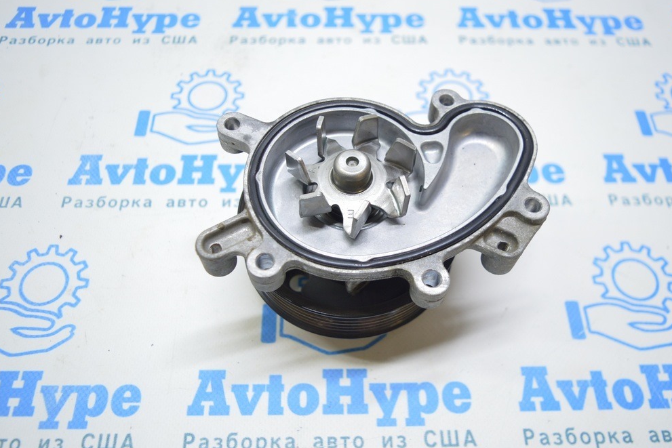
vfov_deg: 40.5
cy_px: 223
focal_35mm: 33
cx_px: 332
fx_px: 607
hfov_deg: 57.9
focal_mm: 21
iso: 400
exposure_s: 1/40
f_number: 3.8
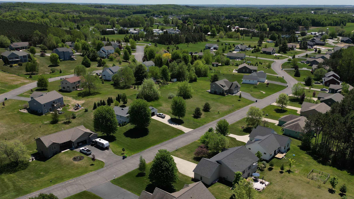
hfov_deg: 59.5
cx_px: 180
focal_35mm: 33
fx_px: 310
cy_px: 134
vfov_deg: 35.3
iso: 100
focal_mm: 6.72
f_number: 1.7
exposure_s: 1/200
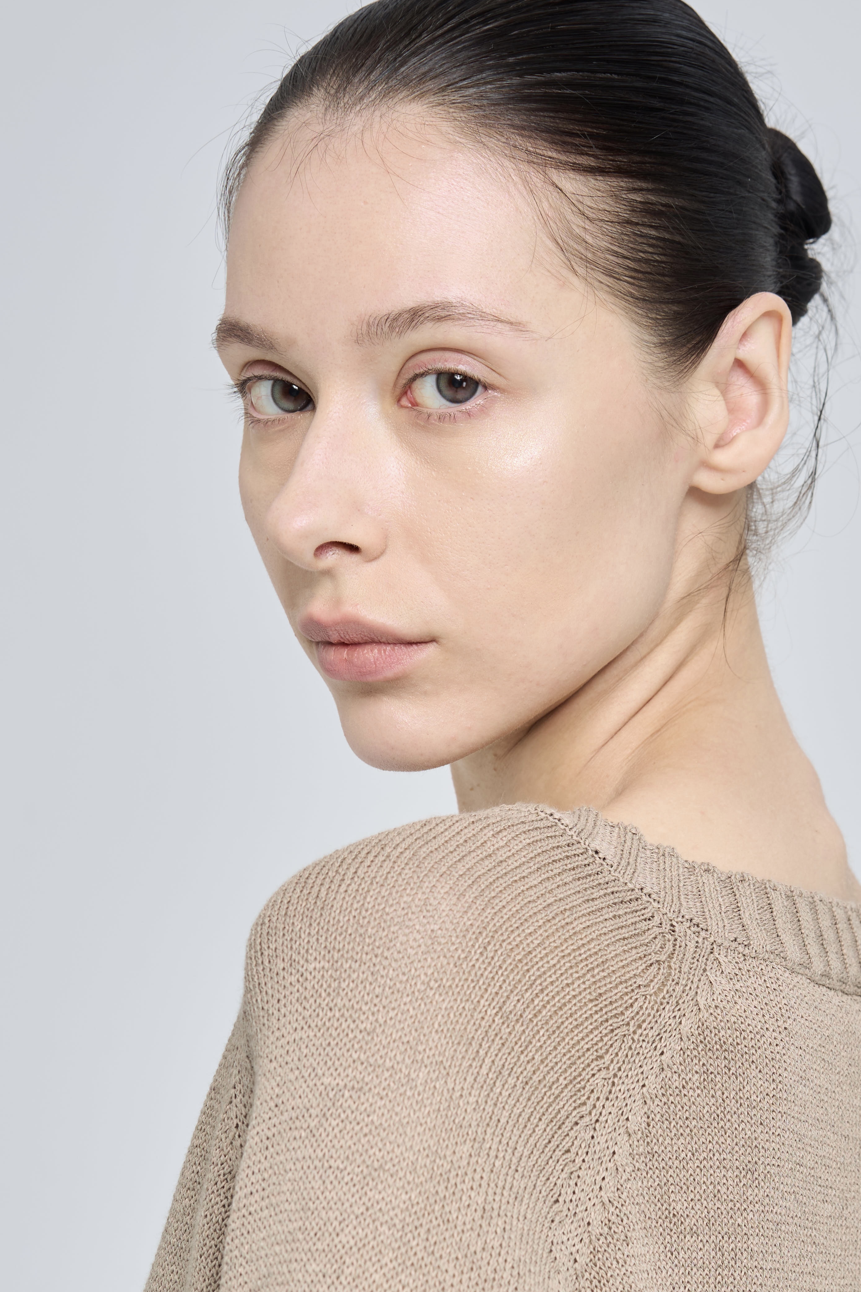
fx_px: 4771
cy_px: 890
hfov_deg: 10.3
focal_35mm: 133
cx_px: 540
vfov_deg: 15.4
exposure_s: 1/125
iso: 200
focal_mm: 85
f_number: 8
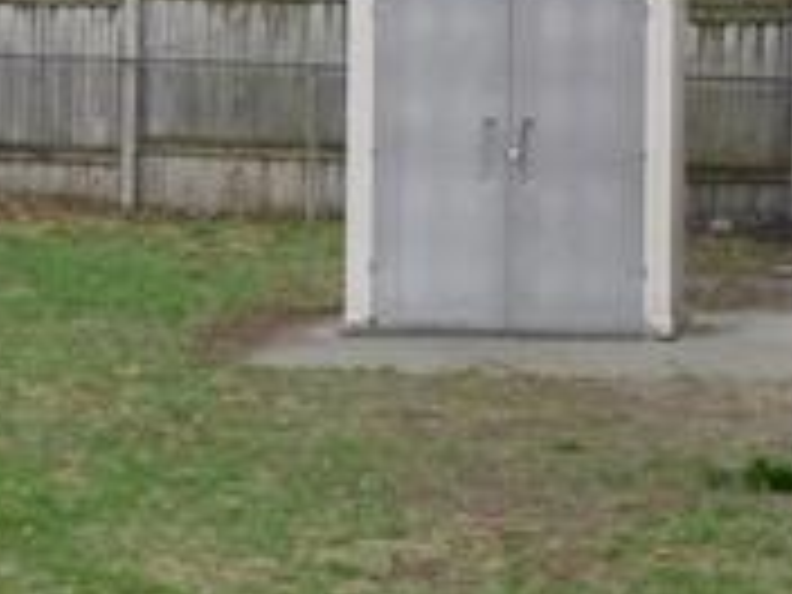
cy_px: 4
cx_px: 720
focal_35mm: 134
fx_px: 3066
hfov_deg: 14.6
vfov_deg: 11.0
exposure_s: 1/500
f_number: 3
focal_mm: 4
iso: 125
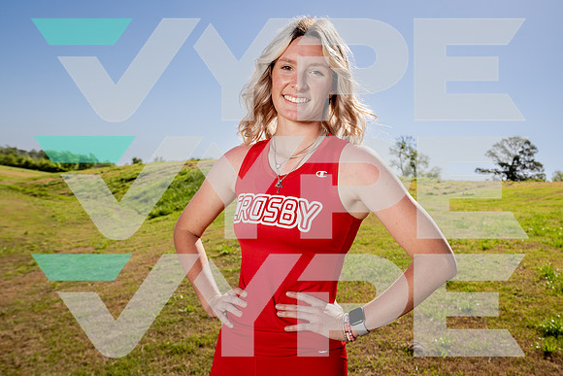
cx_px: 297
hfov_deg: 53.7
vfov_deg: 37.3
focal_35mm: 36
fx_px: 556
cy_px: 208
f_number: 8
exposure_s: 1/250
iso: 100
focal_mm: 31
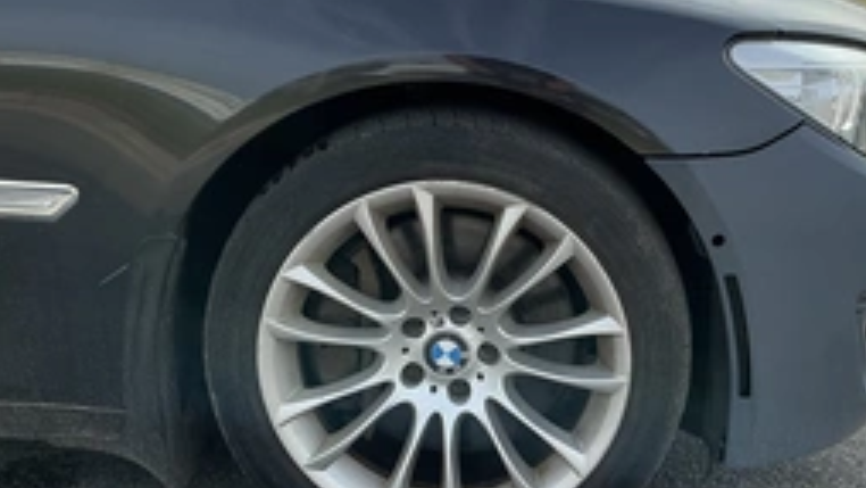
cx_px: 501
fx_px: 1102
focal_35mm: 48
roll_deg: -0.3
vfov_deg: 24.9
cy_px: 229
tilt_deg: -10.2
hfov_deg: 42.8
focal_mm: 3
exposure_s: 1/1279
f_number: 1.8
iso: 25
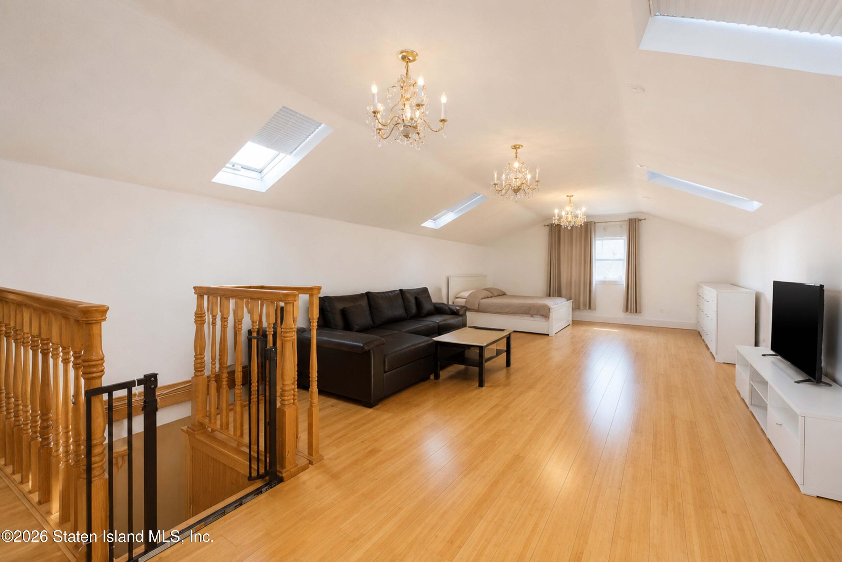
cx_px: 421
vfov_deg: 77.3
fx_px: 351
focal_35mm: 15
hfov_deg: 100.4
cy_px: 281
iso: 2000
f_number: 8
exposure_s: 1/60
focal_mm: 10
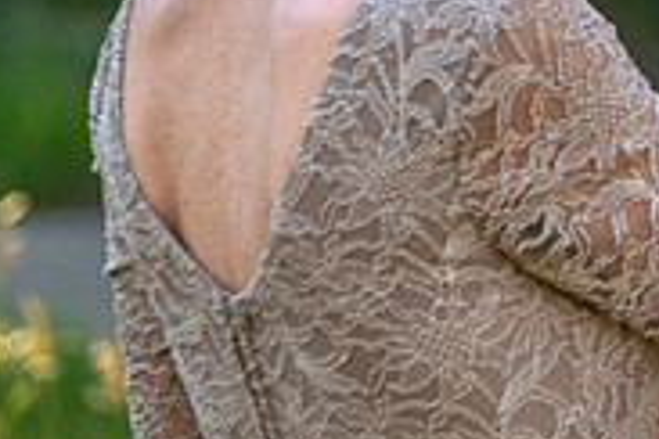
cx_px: 796
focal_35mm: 381
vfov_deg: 3.6
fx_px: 6974
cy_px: -139
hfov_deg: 5.4
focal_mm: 120
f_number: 3.5
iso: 100
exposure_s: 1/800
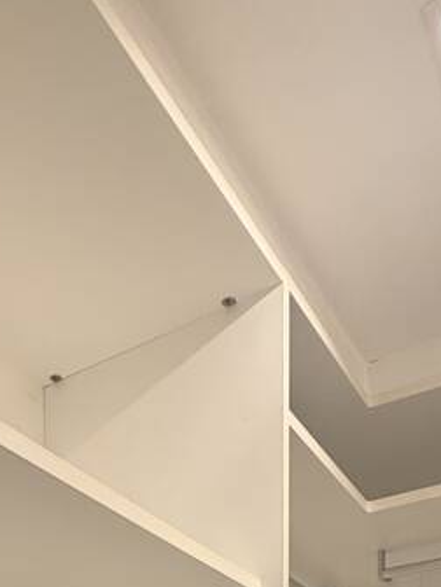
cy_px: 844
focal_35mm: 45
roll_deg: +0.7
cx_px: 93
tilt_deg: -0.3
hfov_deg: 31.4
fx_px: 764
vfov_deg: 29.3
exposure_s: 1/120
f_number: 2.2
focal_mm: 2.22
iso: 250
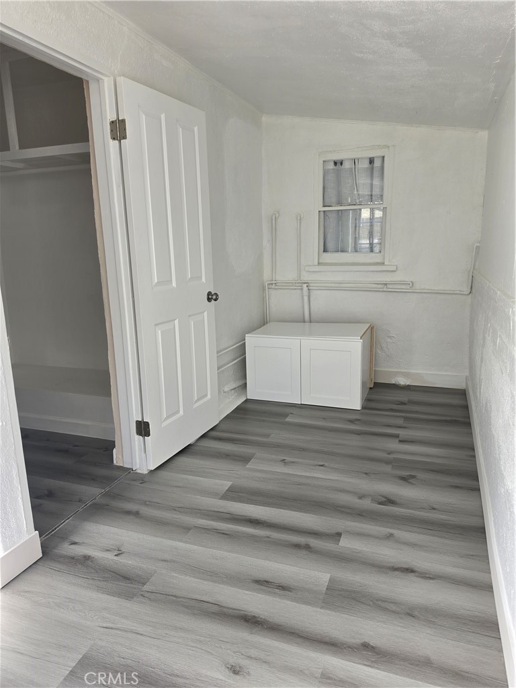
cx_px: 258
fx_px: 457
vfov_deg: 73.9
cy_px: 344
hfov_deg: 58.9
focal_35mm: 23
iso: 20
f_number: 1.4
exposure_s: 1/359
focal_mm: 6.5
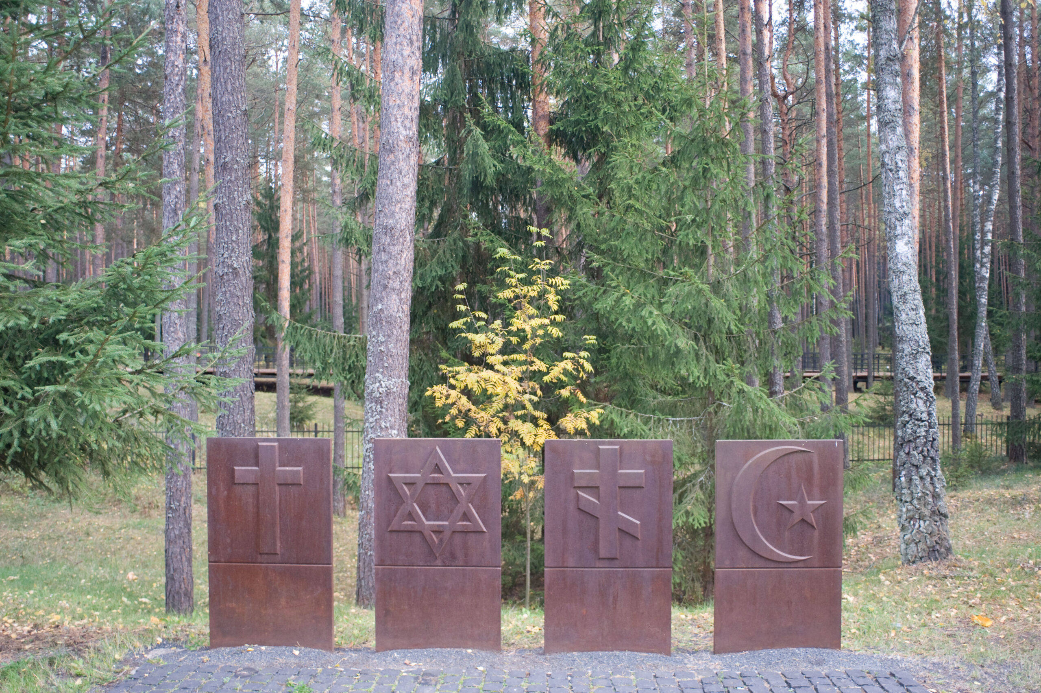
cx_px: 520
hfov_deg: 54.5
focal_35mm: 35
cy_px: 346
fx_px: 1011
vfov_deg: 37.8
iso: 1000
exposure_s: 1/640
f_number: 2
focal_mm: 35
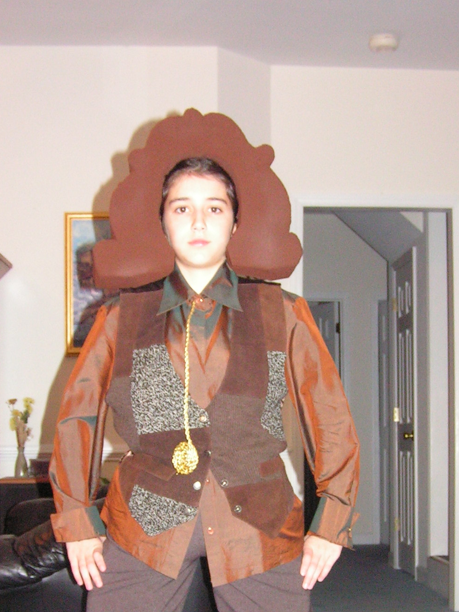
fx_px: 1167
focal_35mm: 66
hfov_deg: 22.2
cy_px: 476
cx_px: 252
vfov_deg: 28.8
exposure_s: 1/40
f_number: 2.8
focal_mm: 6.3
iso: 200
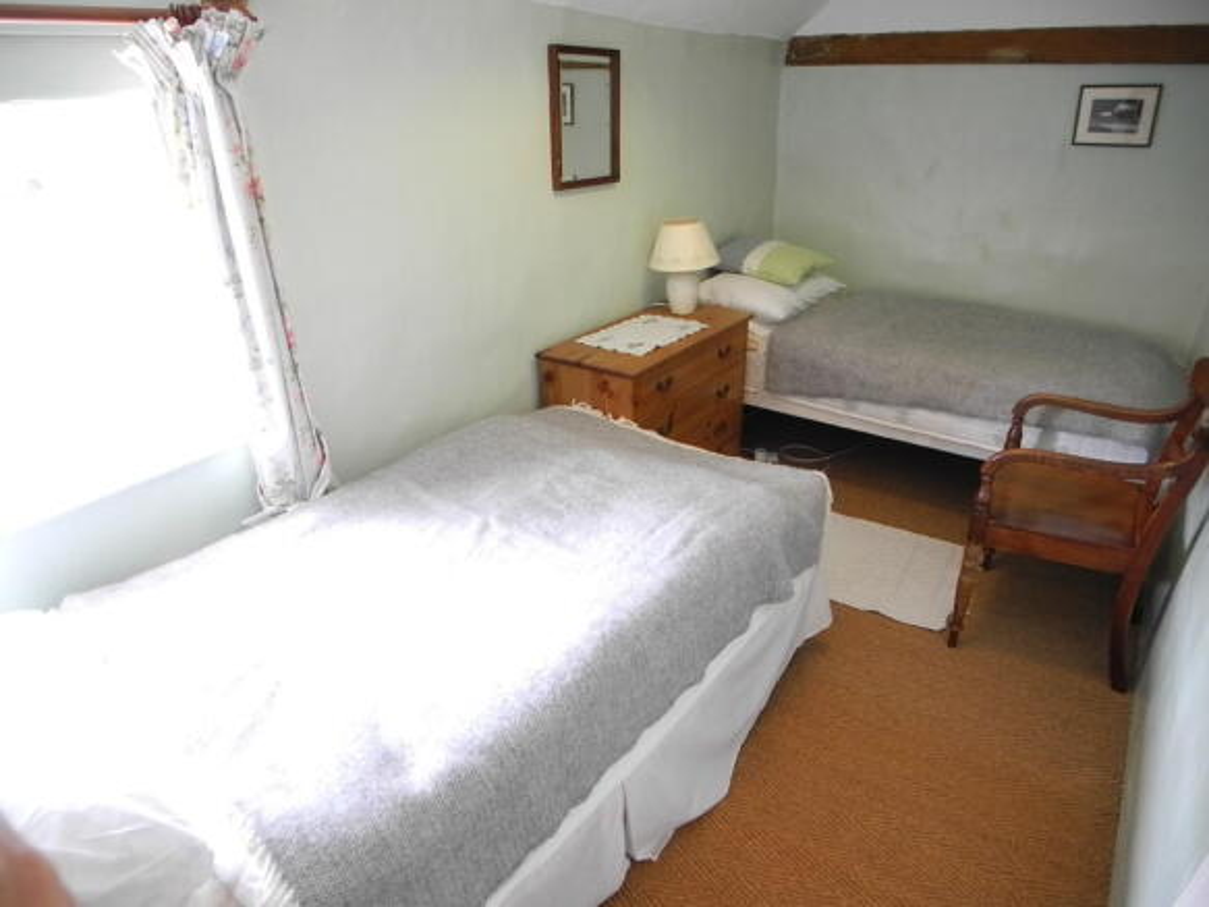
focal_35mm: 28
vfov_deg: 49.7
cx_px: 604
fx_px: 978
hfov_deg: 63.5
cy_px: 454
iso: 400
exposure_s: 1/33
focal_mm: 6
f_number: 2.8
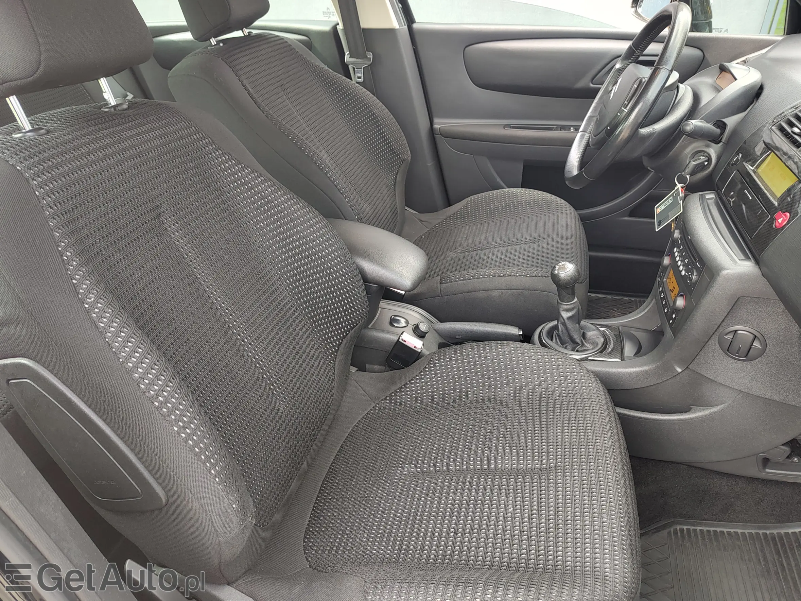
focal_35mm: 23
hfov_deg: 73.9
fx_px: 532
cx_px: 400
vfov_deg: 58.9
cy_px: 300
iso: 176
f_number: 1.8
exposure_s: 1/100
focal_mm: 5.56
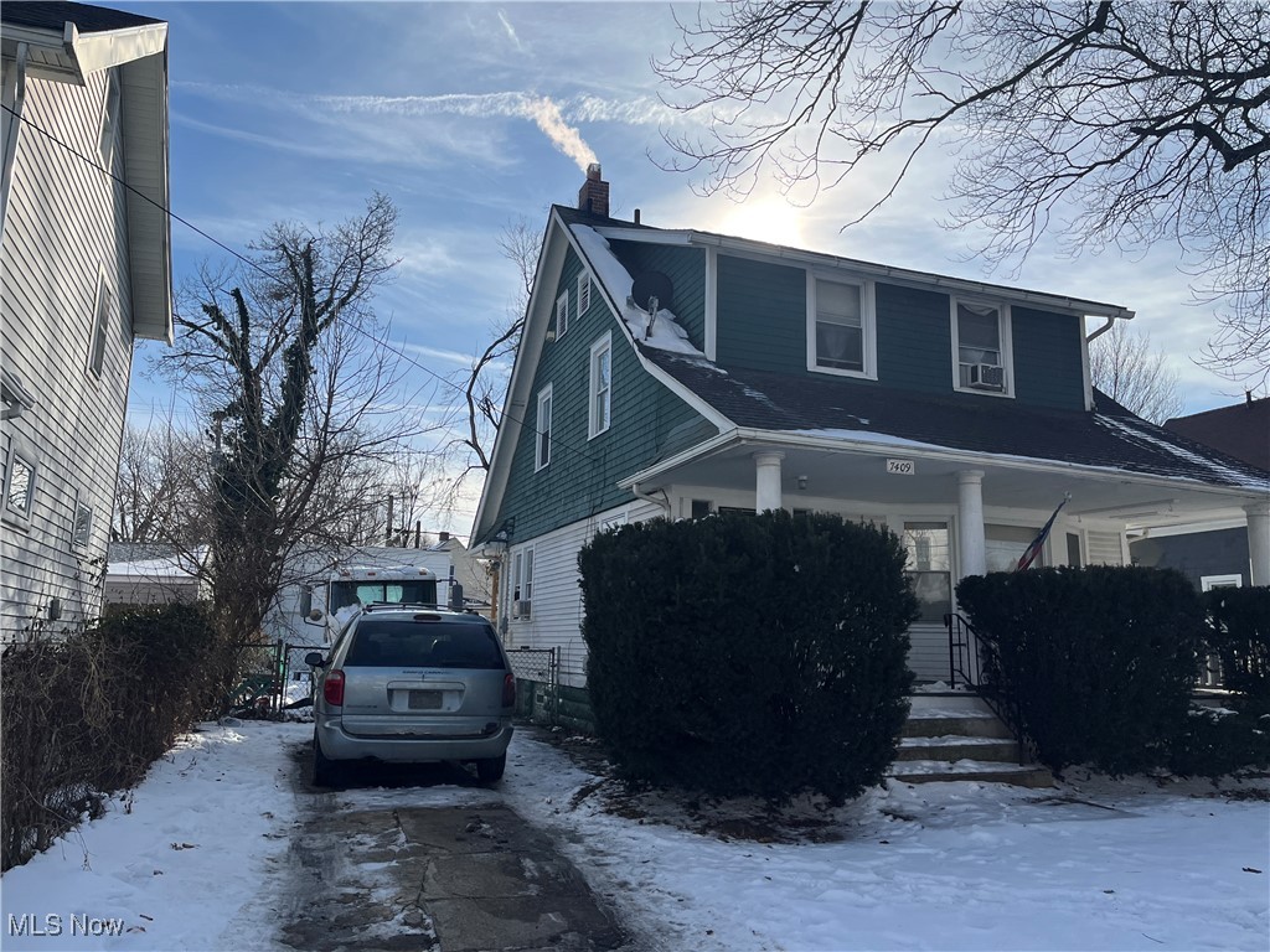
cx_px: 635
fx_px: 954
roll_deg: -0.9
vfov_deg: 53.1
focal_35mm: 26
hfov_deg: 67.3
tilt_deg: +11.2
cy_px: 476
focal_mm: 5.1
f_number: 1.6
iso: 50
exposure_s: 1/5556
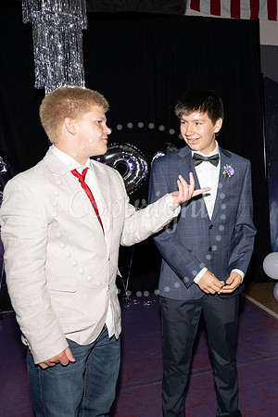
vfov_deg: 46.4
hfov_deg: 30.1
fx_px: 486
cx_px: 265
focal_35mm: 42
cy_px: 208
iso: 1000
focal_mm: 28
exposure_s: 1/100
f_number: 5.6
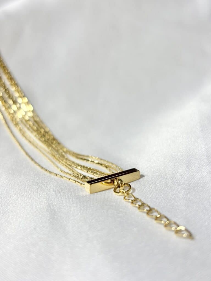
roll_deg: +9.0
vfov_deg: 36.8
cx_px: 106
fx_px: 423
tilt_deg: -27.6
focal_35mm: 52
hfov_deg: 28.0
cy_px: 140
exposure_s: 1/283
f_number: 1.6
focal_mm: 5.96
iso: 32
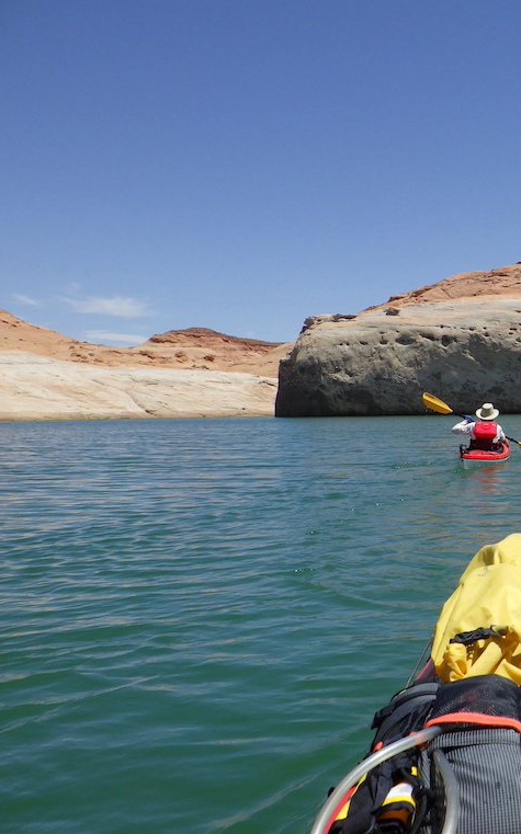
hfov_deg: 29.3
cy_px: 419
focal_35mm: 40
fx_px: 910
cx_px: 550
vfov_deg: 49.3
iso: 125
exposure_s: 1/1250
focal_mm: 5
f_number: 4.2
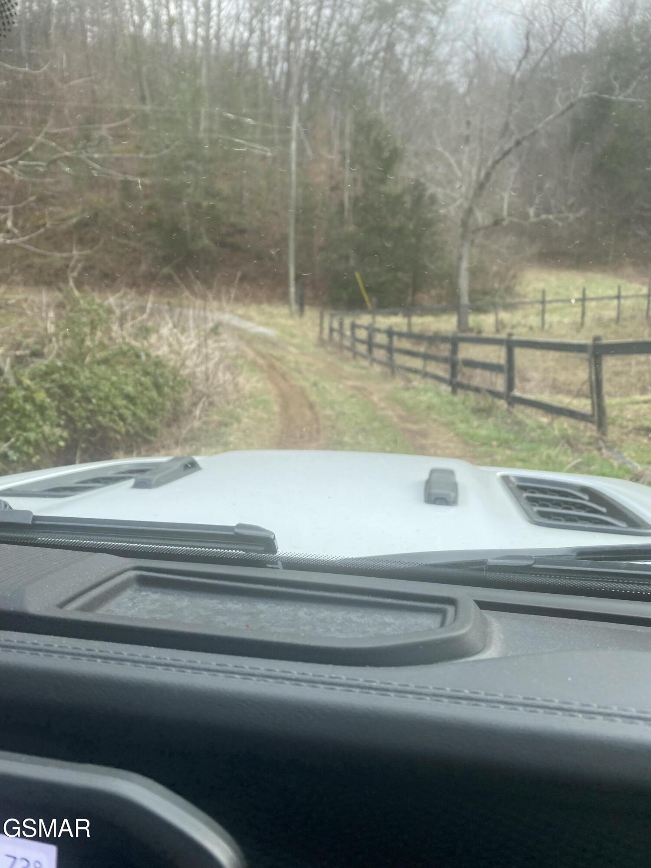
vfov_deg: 67.3
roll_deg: -0.2
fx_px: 652
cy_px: 434
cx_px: 326
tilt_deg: -13.7
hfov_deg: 53.1
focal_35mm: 26
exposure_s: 1/124
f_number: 1.8
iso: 32
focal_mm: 4.25
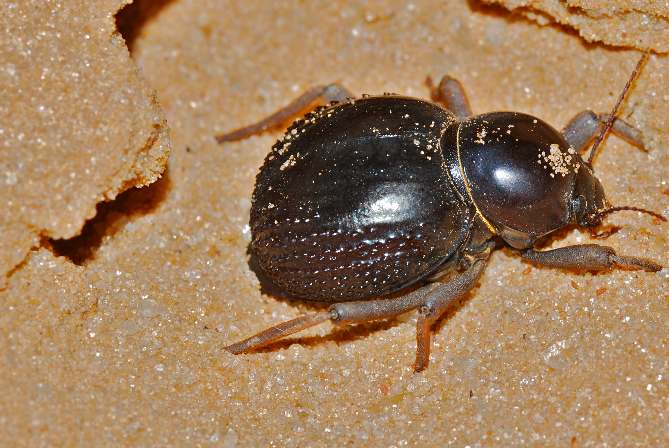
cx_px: 445
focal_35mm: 218
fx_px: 4050
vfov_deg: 6.3
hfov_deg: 9.4
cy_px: 222
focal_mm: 105
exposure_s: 1/60
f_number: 20
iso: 100
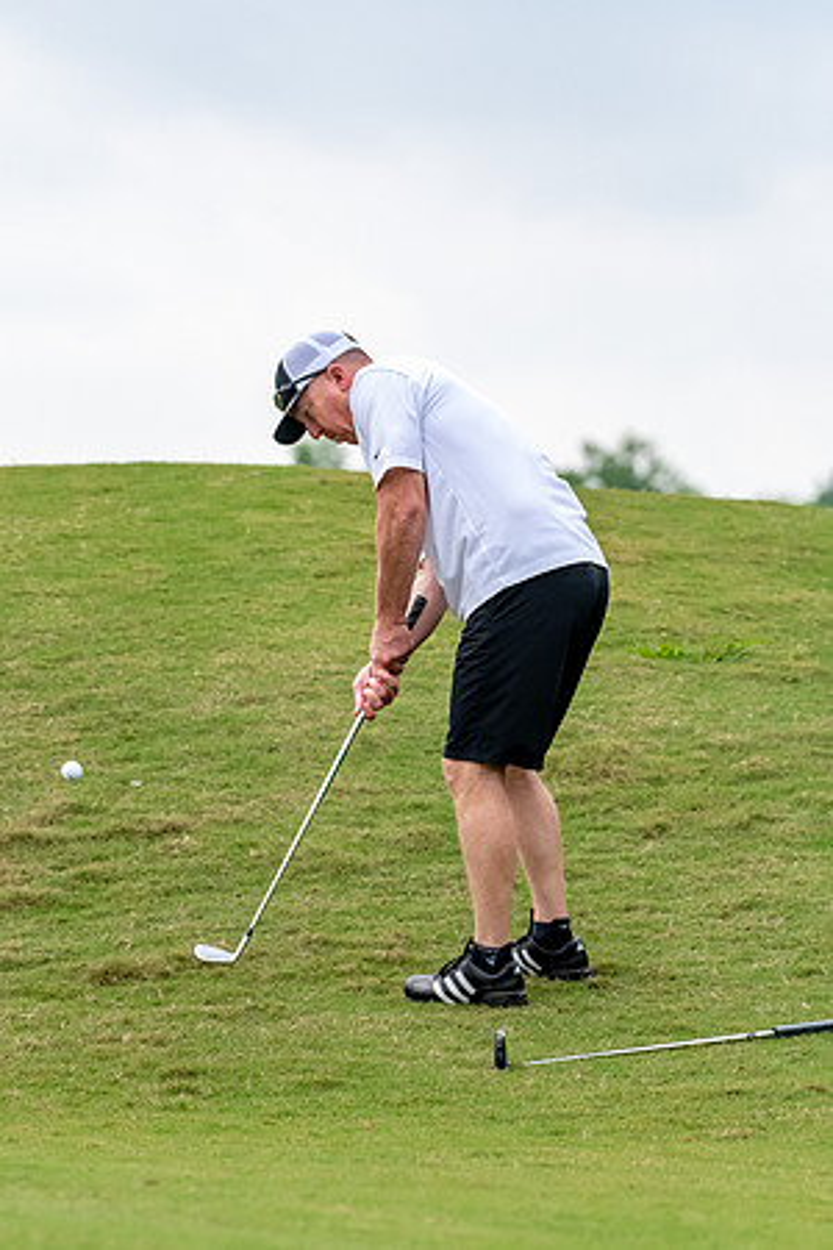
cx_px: 416
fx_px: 10412
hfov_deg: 4.6
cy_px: 625
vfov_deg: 6.9
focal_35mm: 300
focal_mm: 200
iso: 1400
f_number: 5.6
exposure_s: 1/2000
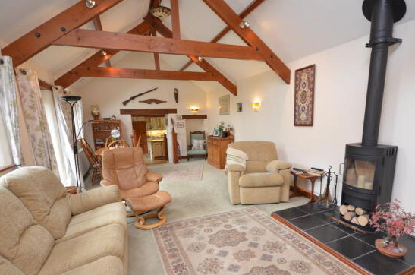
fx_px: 207
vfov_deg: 66.7
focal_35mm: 18
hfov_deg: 90.1
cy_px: 160
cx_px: 216
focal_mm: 10
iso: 640
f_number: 4
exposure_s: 1/60
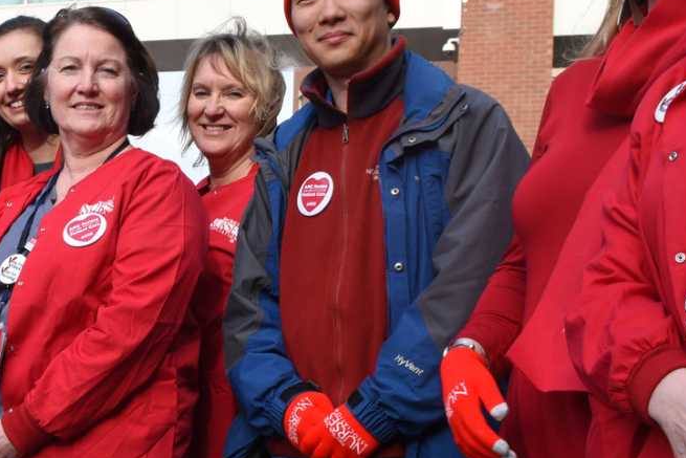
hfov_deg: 25.2
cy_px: 398
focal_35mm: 75
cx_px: -53
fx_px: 1429
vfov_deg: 18.0
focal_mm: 24
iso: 500
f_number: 9
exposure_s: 1/320
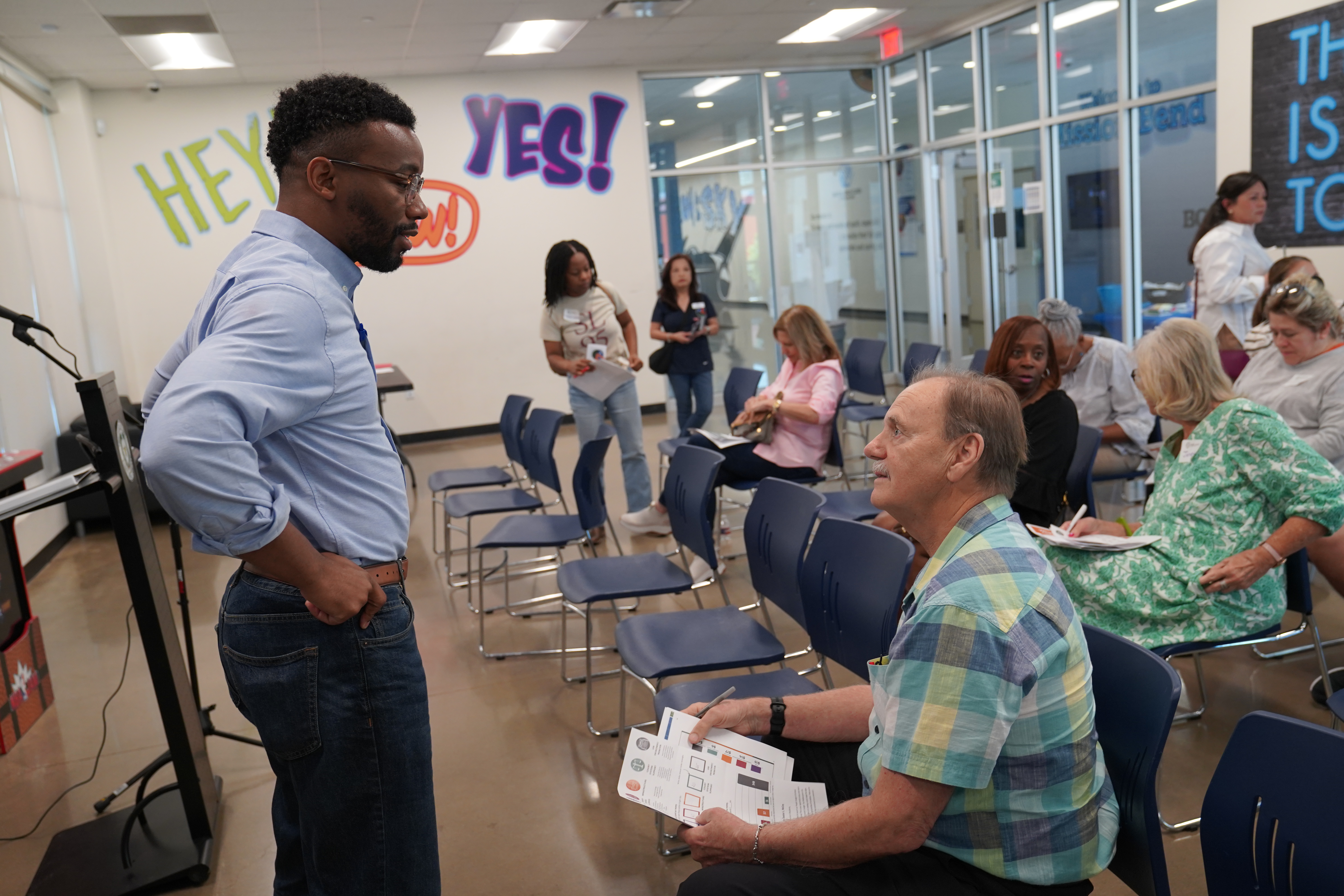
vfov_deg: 42.3
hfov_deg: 60.3
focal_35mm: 31
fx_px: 1157
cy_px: 448
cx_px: 672
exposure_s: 1/160
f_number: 4
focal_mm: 31
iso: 1250
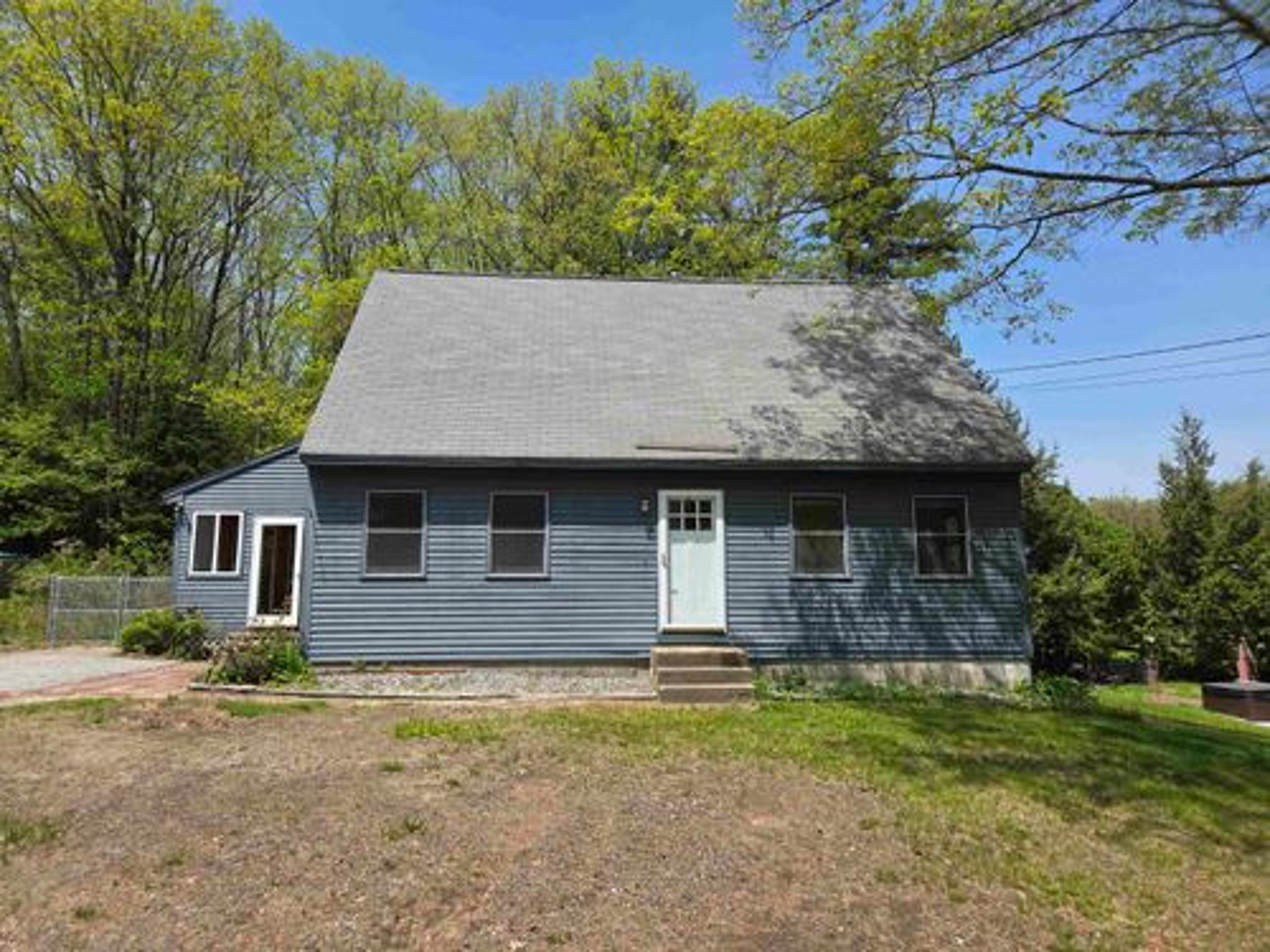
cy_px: 476
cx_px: 635
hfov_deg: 73.9
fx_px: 844
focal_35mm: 23
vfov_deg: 58.9
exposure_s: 1/4274
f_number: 1.8
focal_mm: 5.4
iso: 80
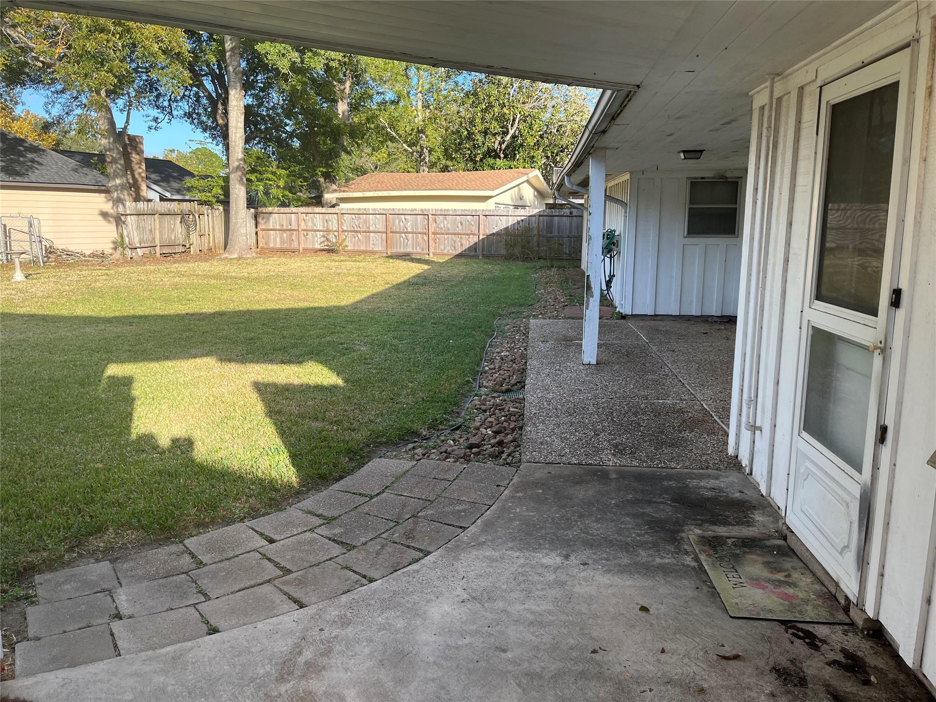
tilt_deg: -10.4
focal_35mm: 26
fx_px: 703
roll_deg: -0.4
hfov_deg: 67.3
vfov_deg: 53.1
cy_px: 351
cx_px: 468
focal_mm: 5.1
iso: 50
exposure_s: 1/928
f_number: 1.6
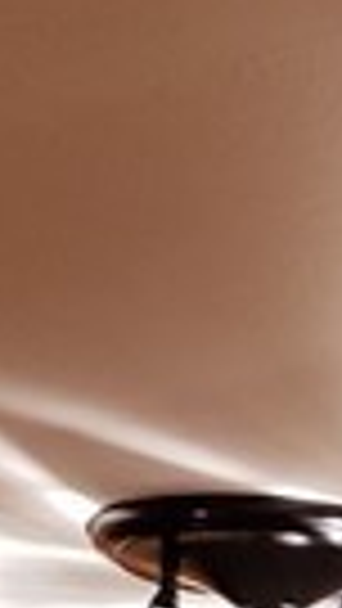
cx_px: 1292
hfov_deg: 5.1
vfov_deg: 8.9
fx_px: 3464
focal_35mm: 215
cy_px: 1527
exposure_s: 1/20
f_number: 1.5
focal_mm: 4.3
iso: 250
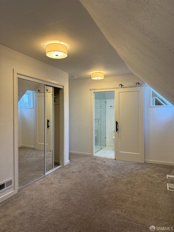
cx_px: 87
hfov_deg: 56.8
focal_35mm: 24
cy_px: 116
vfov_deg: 71.6
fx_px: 161
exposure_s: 1/120
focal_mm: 6.76
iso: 160
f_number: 1.78
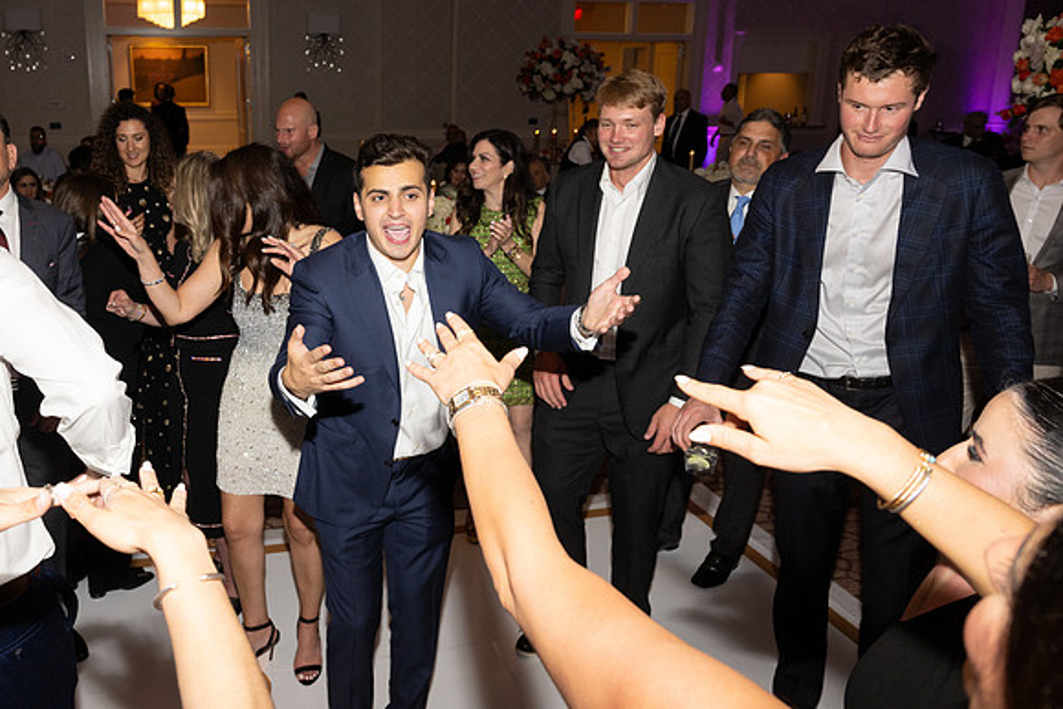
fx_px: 934
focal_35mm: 32
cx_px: 362
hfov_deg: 58.1
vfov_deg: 41.5
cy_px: 327
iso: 800
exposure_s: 1/100
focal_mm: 24
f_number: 5.6
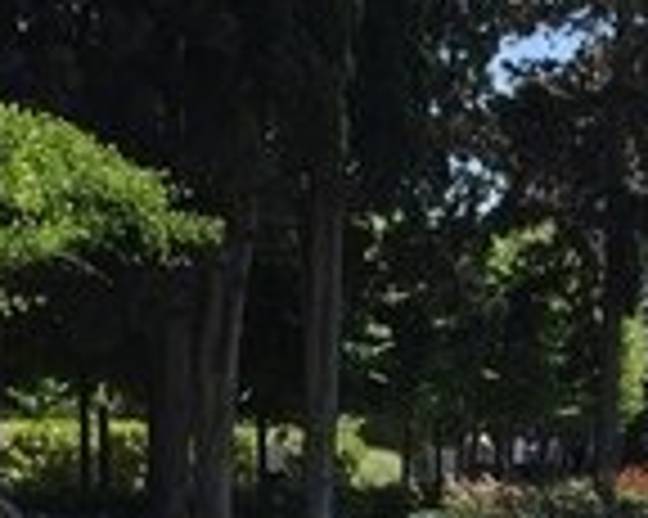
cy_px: 984
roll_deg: -0.8
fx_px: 2491
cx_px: 734
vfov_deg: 10.9
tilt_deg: -10.9
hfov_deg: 14.4
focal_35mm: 130
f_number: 2.2
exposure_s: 1/1721
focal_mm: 4.15
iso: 32
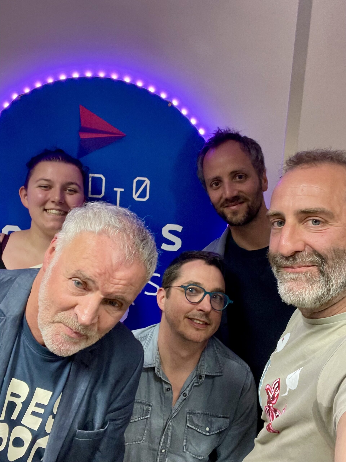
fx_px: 400
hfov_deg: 46.8
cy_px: 231
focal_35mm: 30
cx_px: 173
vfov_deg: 60.0
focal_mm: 2.71
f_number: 2.2
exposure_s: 1/33
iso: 250
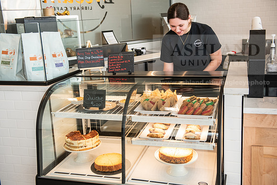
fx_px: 346
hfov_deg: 43.6
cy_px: 92
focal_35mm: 45
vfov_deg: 29.9
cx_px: 138
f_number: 3.5
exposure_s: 1/200
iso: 640
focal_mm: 45
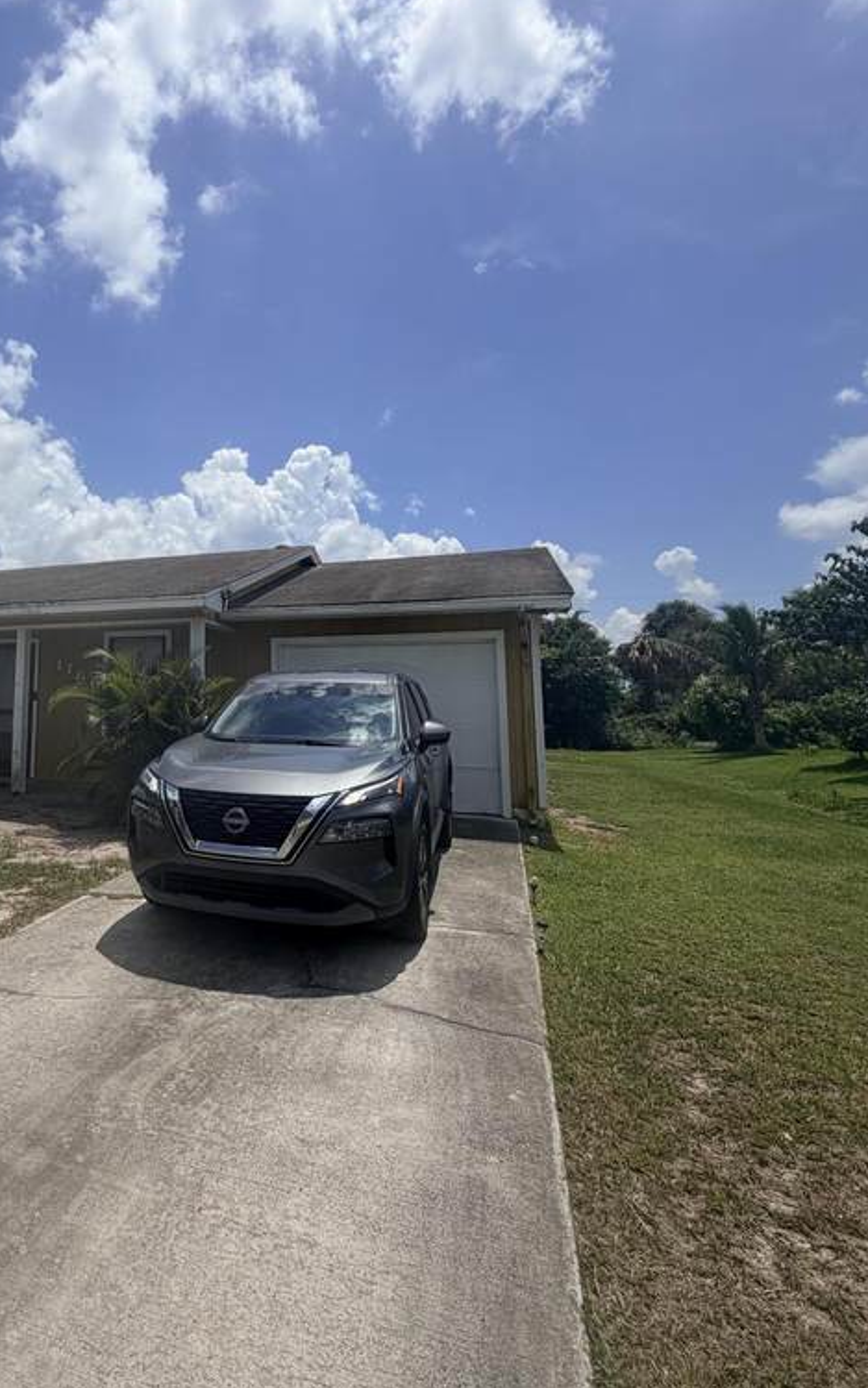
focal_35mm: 19
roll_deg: -2.1
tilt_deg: +6.2
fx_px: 719
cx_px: 205
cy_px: 629
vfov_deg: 87.7
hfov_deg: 58.6
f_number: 2.2
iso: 20
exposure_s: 1/1901
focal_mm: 2.22
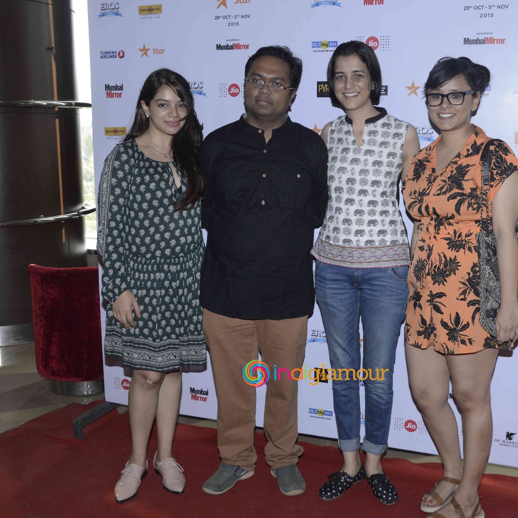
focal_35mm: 43
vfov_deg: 39.2
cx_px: 315
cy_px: 258
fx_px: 728
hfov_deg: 39.0
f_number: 7.1
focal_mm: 22
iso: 800
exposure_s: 1/160
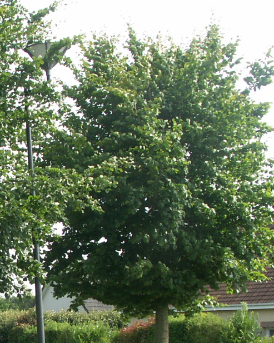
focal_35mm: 94
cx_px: -126
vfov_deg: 20.0
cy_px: 306
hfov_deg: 15.2
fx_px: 954
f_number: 5.6
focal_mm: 7.44
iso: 64
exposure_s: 1/160
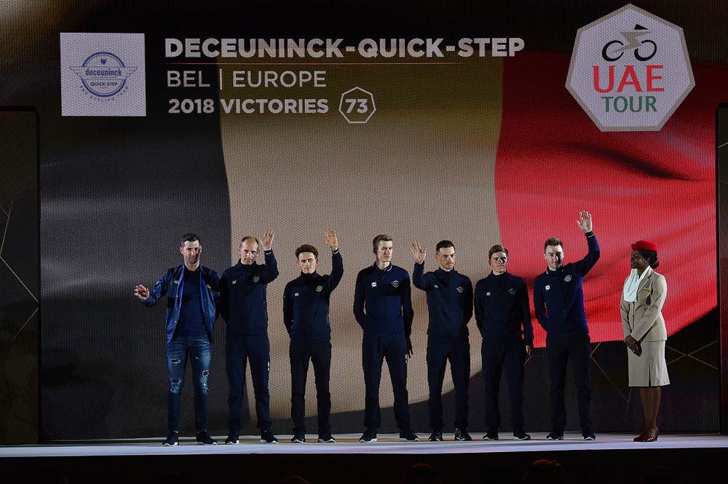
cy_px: 242
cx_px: 364
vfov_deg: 10.5
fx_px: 2627
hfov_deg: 15.8
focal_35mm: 130
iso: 3200
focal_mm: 130
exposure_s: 1/1000
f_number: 8
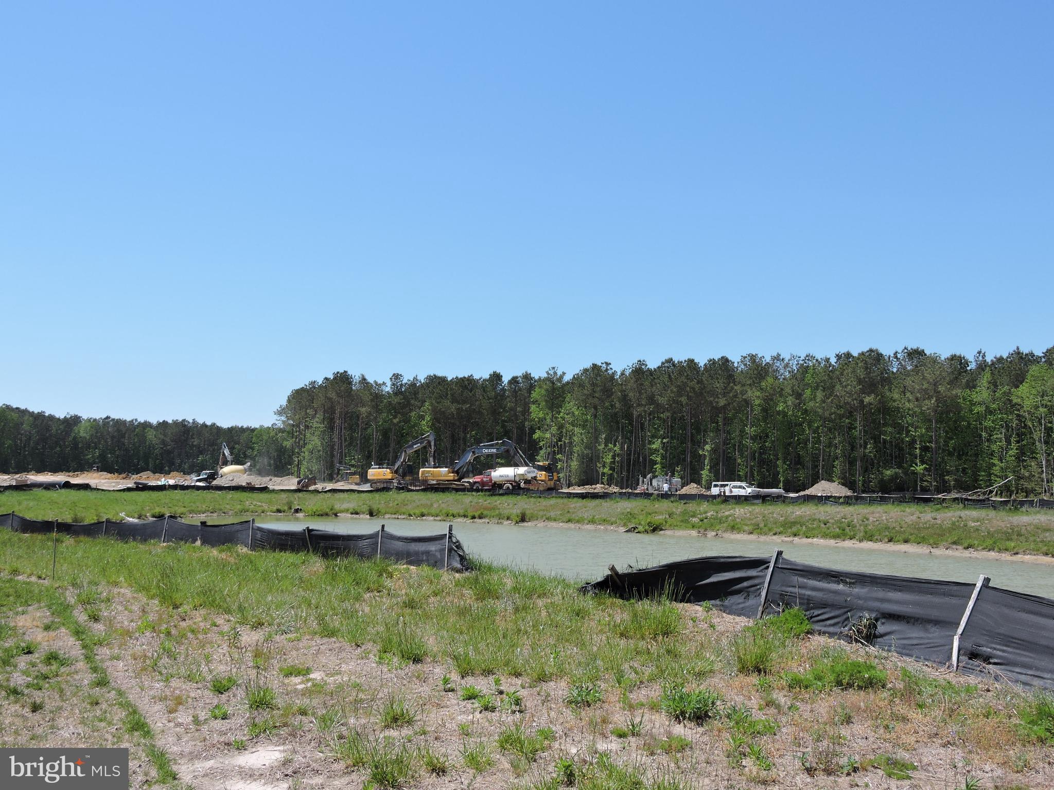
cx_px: 527
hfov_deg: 55.4
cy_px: 395
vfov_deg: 42.9
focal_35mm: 33
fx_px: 1005
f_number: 3.6
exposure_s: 1/1000
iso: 100
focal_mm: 5.9
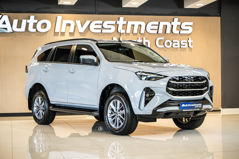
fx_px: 498
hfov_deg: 27.0
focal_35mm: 75
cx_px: 120
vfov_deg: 18.2
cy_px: 80
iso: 640
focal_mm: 75
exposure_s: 1/125
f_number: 2.8
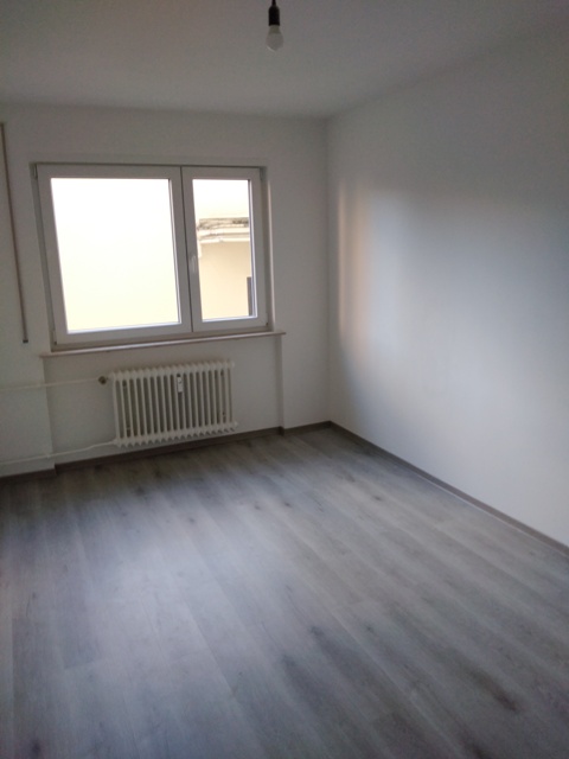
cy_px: 380
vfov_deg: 67.3
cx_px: 284
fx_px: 570
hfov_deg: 53.1
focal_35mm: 26
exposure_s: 1/25
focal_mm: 3.6
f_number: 1.8
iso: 123
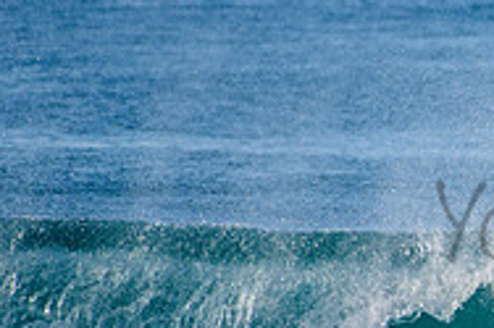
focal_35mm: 1545
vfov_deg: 0.9
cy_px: 198
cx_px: 707
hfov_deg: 1.3
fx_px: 21182
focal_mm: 500
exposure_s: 1/1600
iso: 180
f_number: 5.6
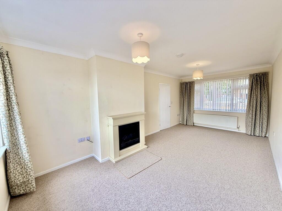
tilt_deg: -3.5
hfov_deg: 102.1
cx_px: 141
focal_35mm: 14
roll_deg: +1.4
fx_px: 114
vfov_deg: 85.7
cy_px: 106
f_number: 2.2
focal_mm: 2.22
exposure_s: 1/116
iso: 50
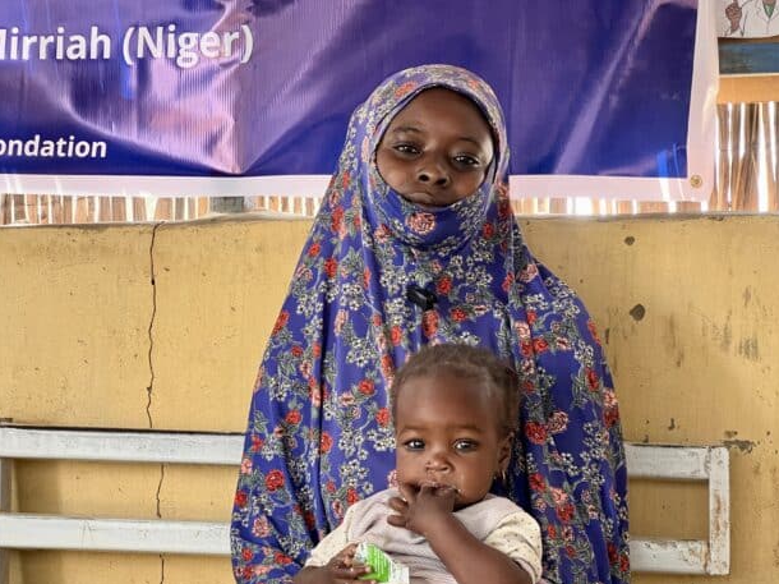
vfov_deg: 15.2
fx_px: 2182
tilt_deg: -1.8
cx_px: 384
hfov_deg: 20.2
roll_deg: -2.0
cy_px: 367
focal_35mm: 97
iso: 250
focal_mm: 9
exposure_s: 1/98
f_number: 2.8
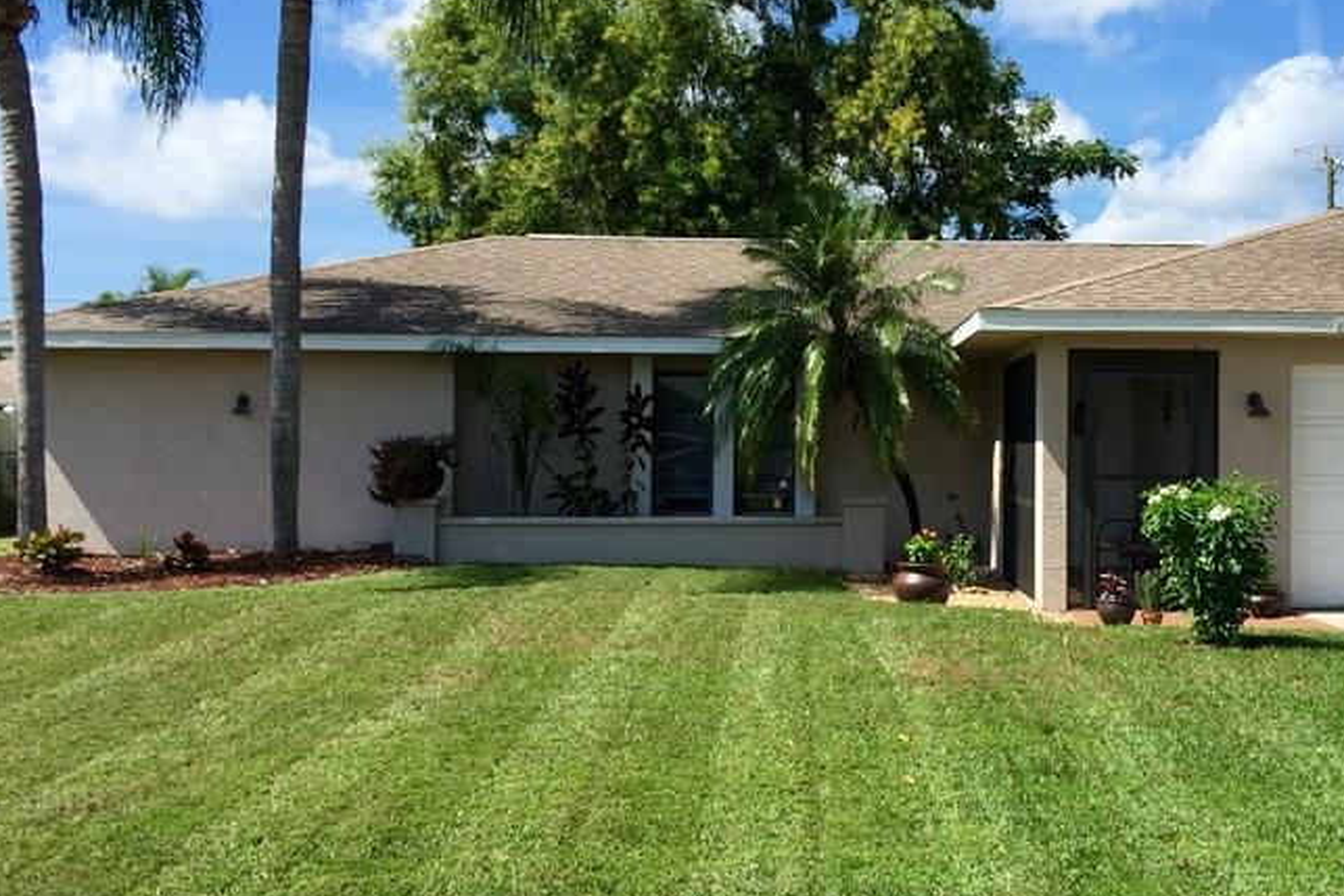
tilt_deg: +2.4
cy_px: 424
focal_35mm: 48
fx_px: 1792
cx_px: 893
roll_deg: -2.0
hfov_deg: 40.6
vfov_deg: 28.1
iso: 32
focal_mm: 4.15
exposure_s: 1/1883
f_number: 2.2
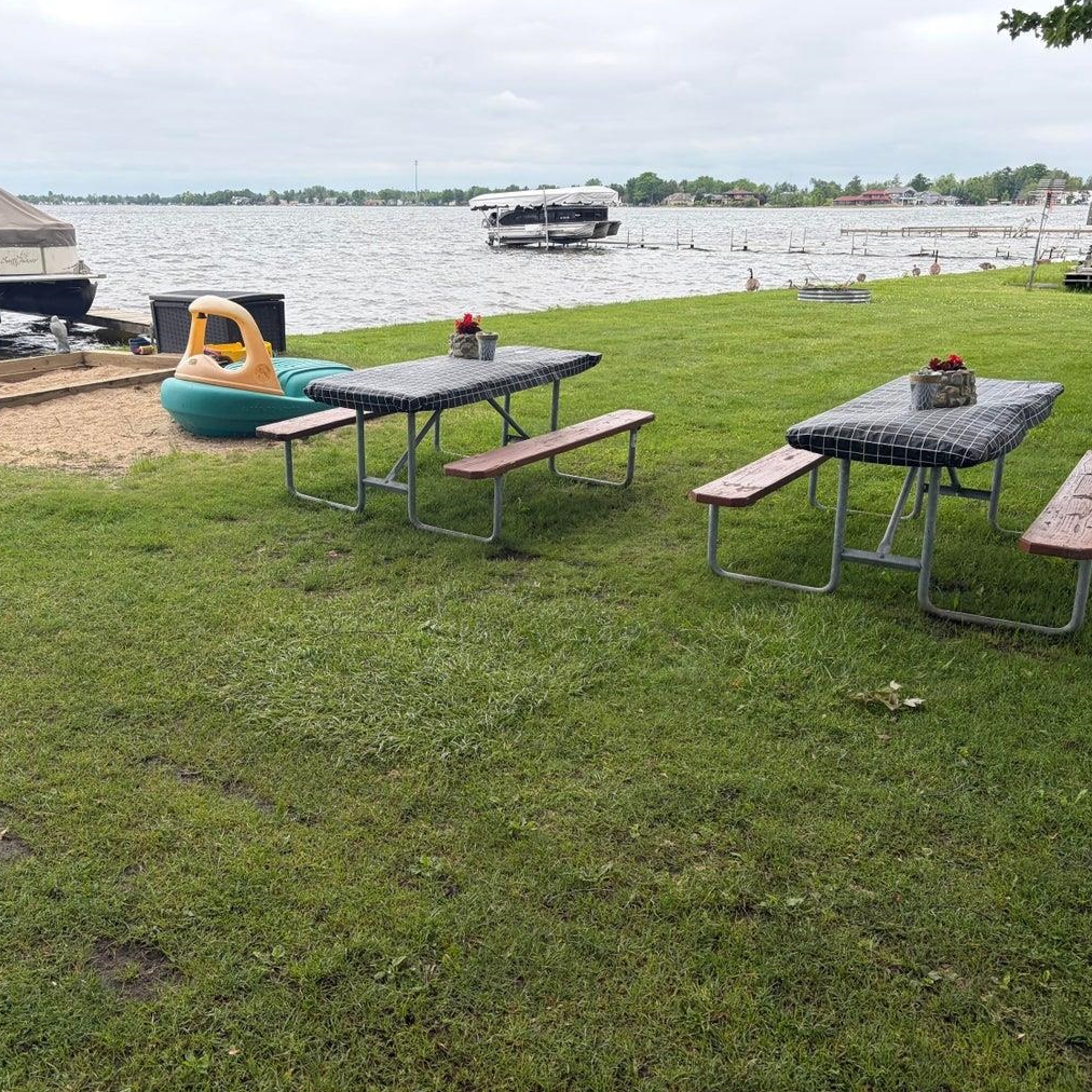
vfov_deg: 52.5
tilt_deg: -17.7
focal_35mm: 31
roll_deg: +0.3
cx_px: 447
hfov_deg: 52.2
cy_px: 546
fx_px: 1106
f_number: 1.6
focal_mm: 5.96
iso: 50
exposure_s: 1/973
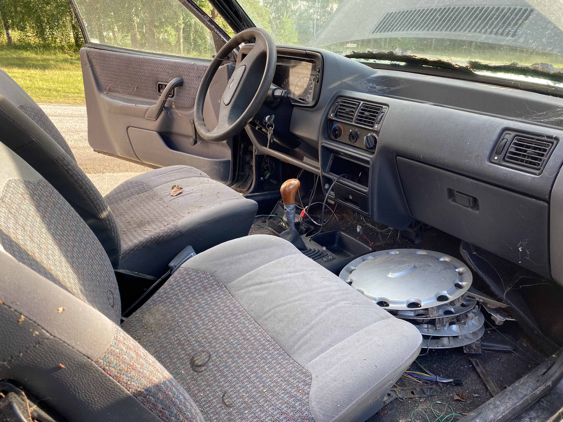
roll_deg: -2.1
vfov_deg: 53.1
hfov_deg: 67.3
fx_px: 423
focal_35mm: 26
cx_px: 282
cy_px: 211
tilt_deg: -22.2
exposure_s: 1/126
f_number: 1.8
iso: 32
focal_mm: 4.25
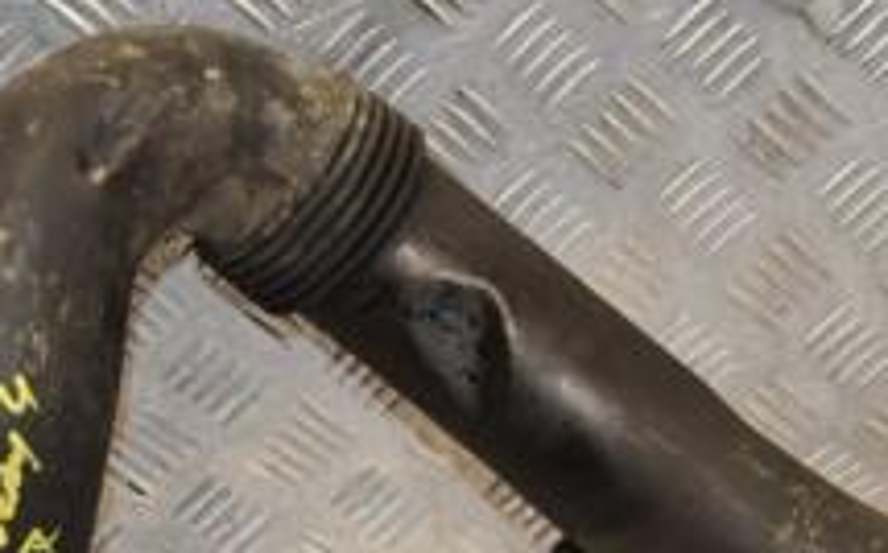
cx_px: 413
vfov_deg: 13.6
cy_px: 619
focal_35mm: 94
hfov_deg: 22.1
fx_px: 2273
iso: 800
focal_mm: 22
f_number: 5
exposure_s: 1/200
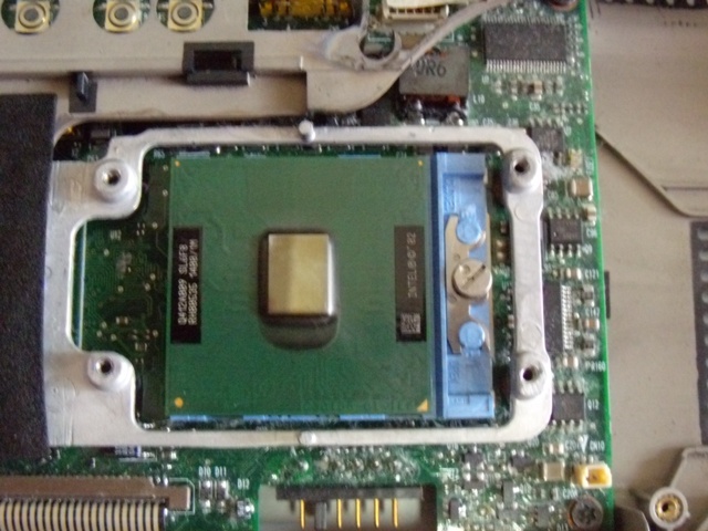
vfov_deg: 34.3
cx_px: 354
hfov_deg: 44.8
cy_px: 266
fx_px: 859
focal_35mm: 42
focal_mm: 7.5
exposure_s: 1/8
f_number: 3.7
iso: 800
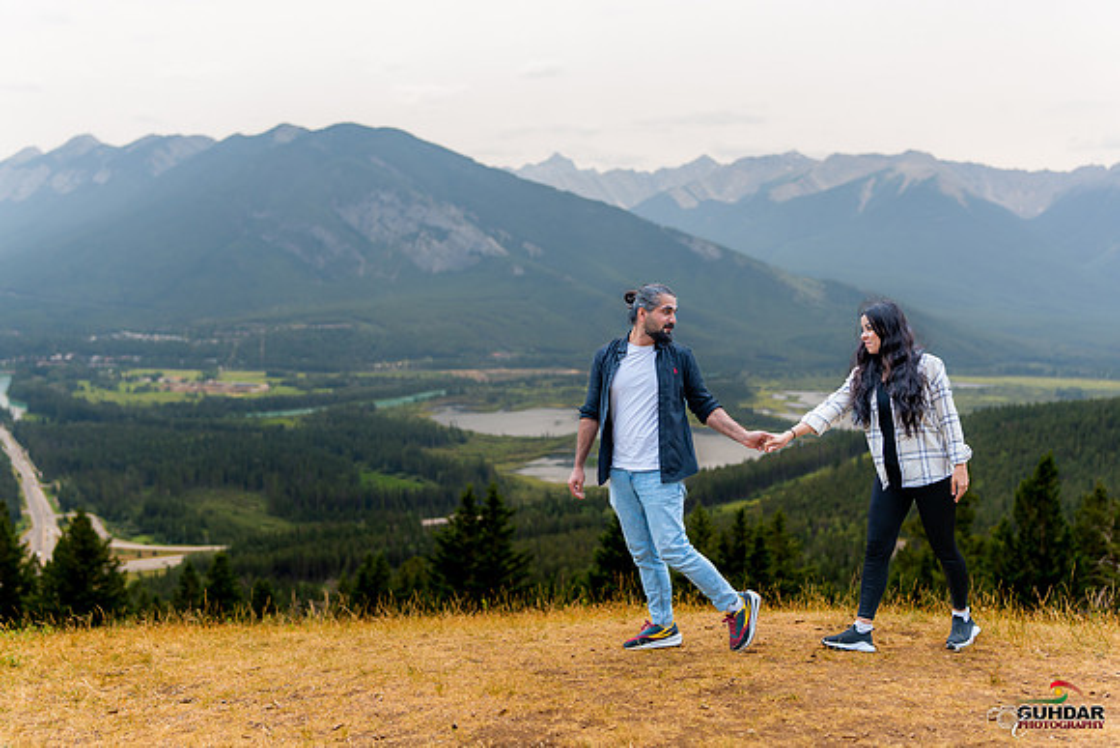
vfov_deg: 37.9
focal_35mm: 35
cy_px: 374
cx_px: 560
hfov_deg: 54.4
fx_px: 1089
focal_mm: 35
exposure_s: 1/5000
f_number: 2
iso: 200
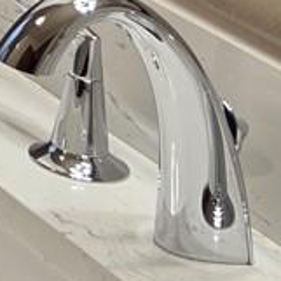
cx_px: -962
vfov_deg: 7.8
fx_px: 1855
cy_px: -492
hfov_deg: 6.4
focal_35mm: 202
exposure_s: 1/120
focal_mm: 6.3
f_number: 1.7
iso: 100
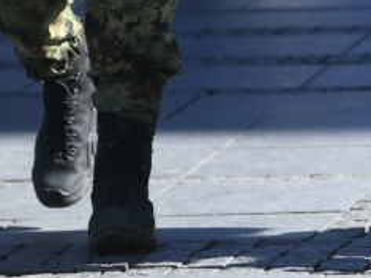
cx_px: 595
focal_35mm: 649
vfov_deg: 2.3
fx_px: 6952
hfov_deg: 3.0
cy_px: -490
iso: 200
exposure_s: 1/1250
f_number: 3.2
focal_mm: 98
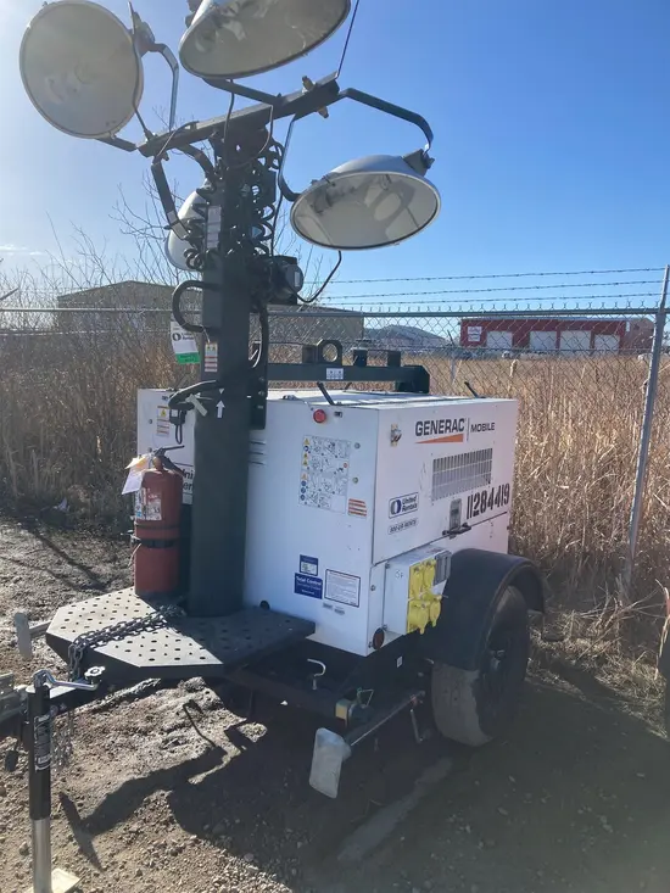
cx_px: 335
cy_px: 446
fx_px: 722
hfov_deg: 49.8
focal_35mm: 28
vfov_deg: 63.4
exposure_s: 1/1845
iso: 20
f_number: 1.8
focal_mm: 3.99
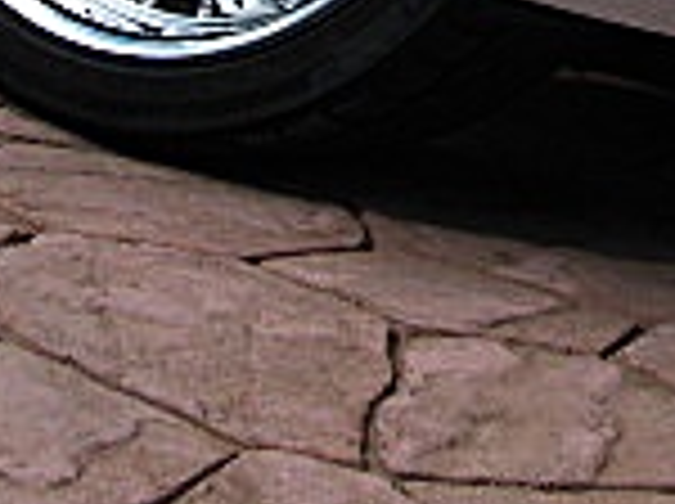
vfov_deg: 9.2
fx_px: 2998
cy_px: -396
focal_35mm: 154
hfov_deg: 12.7
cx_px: 693
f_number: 7.9
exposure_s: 1/160
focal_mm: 6.3
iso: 50
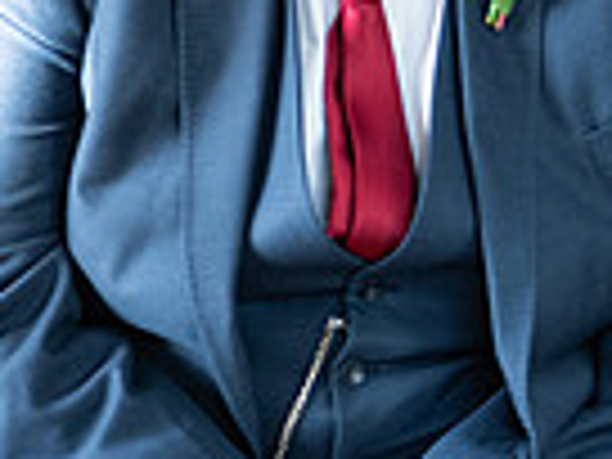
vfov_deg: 6.2
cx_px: 981
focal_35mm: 238
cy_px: 74
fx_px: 4208
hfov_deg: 8.1
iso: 640
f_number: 3.5
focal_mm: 58
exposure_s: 1/160
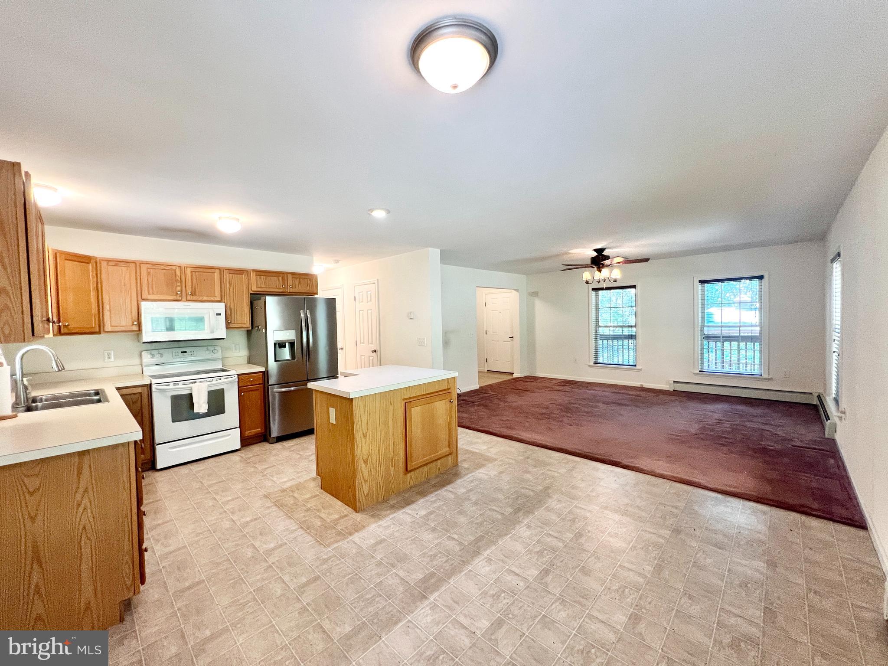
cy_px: 333
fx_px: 333
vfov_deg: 89.9
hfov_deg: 106.2
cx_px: 444
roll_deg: +1.5
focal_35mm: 13
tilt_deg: -2.5
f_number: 1.8
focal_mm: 1.57
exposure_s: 1/60
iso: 200
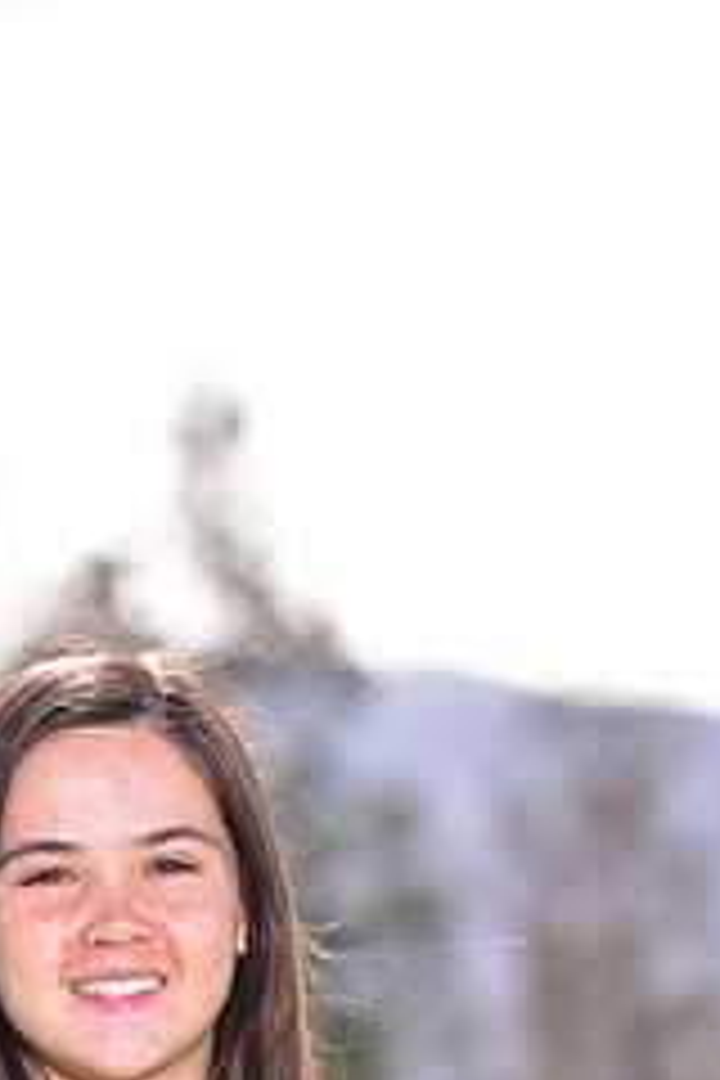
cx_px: 65
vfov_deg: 5.1
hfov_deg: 3.4
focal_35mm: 399
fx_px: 11969
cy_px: 1292
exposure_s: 1/250
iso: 100
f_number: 5
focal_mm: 165
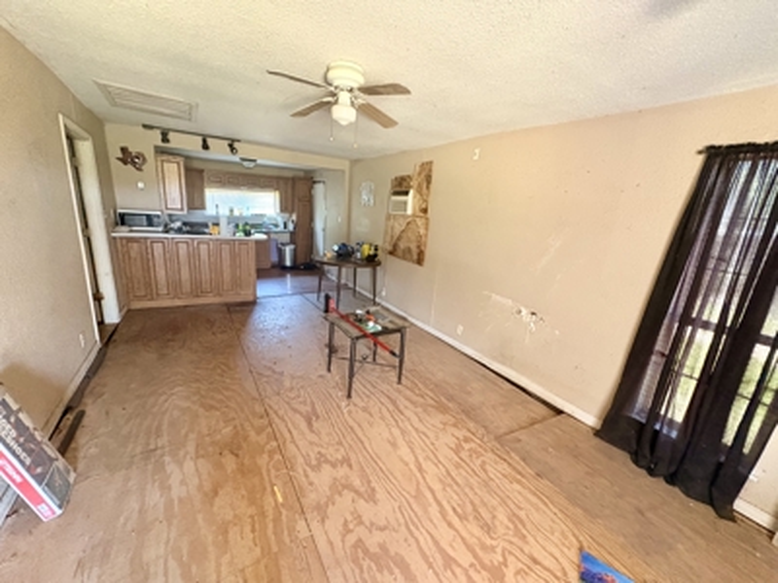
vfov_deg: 85.7
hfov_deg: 102.1
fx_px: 315
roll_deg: -3.7
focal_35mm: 14
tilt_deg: -15.0
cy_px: 292
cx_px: 389
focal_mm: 2.22
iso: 800
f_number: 2.2
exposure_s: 1/60
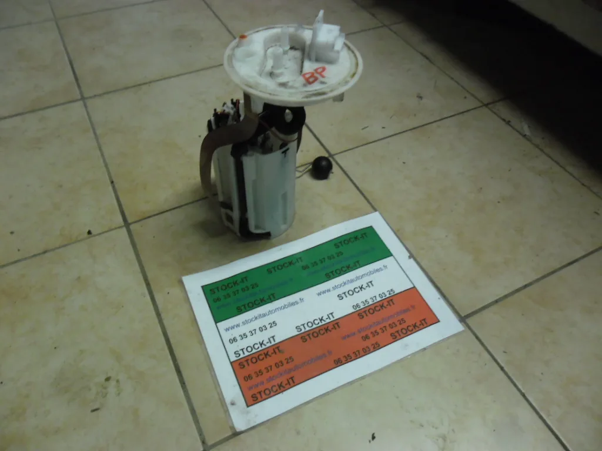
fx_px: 470
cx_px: 301
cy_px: 226
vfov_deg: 51.4
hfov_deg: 65.3
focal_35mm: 27
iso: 400
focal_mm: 4.9
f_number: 3.5
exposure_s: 1/22
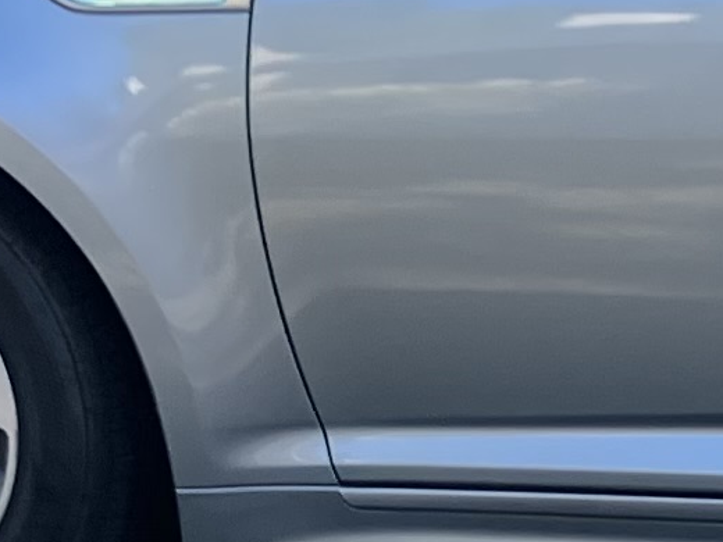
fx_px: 4532
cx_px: 1539
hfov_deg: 8.5
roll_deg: -0.8
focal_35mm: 217
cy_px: 730
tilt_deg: -16.1
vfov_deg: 6.8
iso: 25
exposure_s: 1/235
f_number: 1.8
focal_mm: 3.99
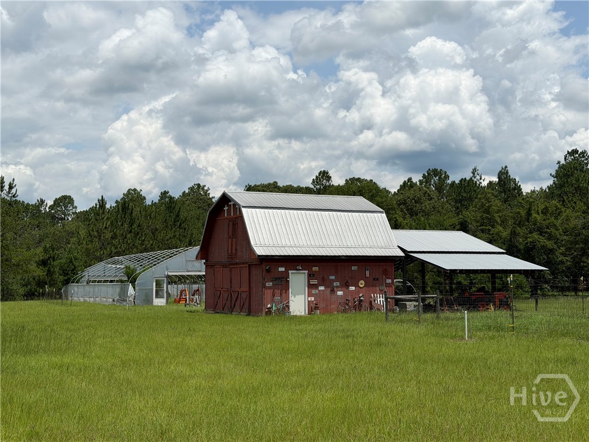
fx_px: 817
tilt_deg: +2.8
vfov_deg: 30.3
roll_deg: +0.4
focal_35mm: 48
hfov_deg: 39.7
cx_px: 294
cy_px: 221
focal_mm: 6.76
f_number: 1.78
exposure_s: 1/9901
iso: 64
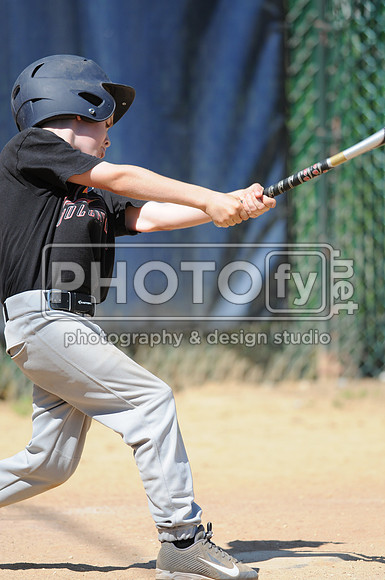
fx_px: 7240
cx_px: 192
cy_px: 290
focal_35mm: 450
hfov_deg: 3.0
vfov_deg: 4.6
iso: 200
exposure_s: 1/1250
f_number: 4
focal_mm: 300
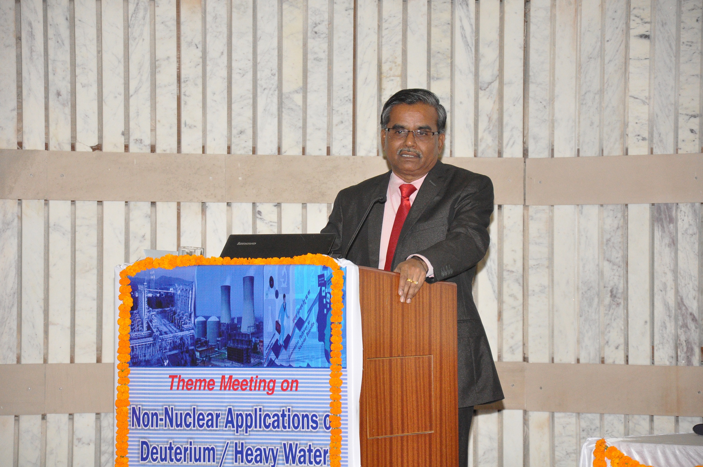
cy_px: 234
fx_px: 3072
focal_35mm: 158
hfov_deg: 13.1
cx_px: 352
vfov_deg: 8.7
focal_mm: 105
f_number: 6.3
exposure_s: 1/125
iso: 2500
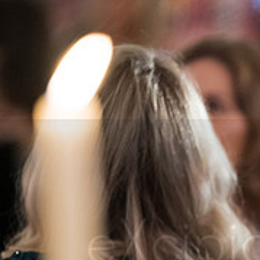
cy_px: 278
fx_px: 5150
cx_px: 305
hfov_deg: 2.9
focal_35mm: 606
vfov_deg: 2.9
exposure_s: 1/100
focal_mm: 200
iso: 6400
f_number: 2.8
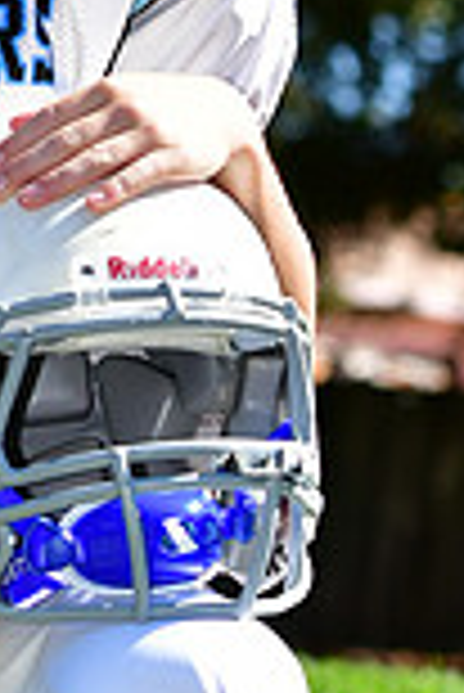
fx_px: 7619
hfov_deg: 3.5
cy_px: -243
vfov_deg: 5.2
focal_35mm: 395
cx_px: -196
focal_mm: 70
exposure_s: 1/1600
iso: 400
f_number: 4.5
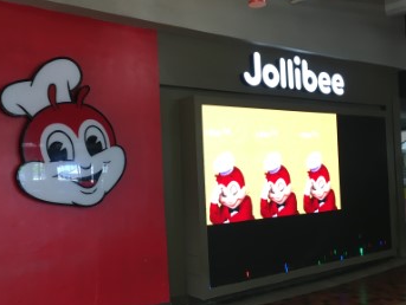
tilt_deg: +1.4
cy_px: 171
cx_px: 180
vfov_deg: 37.7
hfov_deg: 48.8
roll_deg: +0.3
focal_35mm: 38
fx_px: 446
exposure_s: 1/30
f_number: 2.2
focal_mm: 4.15
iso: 64
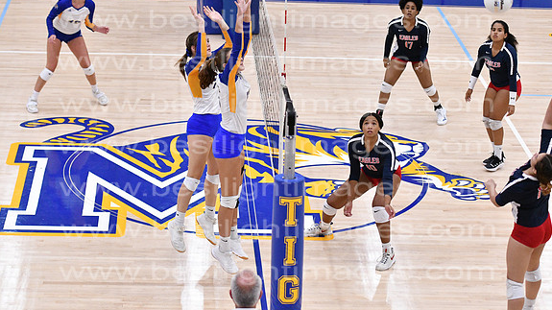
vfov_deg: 10.9
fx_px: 1624
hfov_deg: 19.3
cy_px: 126
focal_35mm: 111
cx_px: 277
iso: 6400
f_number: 3.2
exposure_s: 1/1000
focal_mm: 70
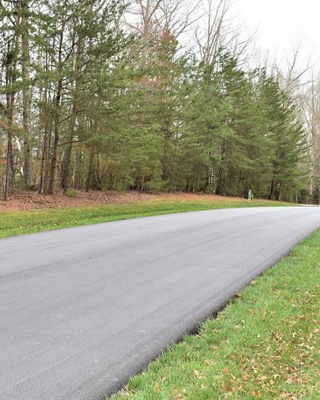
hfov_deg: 30.9
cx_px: 165
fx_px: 580
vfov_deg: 38.0
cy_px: 218
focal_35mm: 49
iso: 140
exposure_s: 1/125
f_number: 5.6
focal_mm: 20
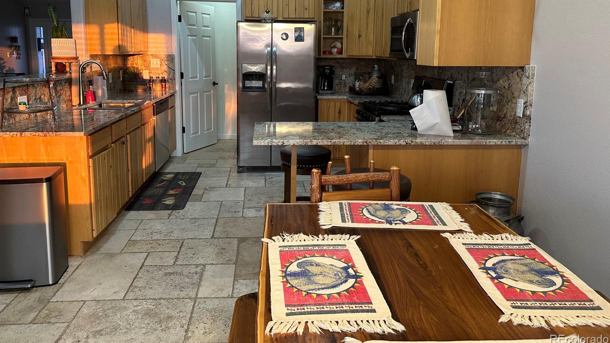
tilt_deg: -7.5
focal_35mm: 27
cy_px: 111
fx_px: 437
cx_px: 299
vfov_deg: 42.3
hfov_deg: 69.8
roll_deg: -0.5
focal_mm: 6.86
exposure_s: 1/60
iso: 160
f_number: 1.78
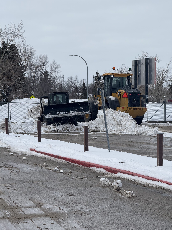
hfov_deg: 12.3
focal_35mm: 120
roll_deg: +0.5
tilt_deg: -0.7
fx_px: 795
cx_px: 86
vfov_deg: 16.4
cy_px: 115
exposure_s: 1/3195
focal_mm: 15.66
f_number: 2.8
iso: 50
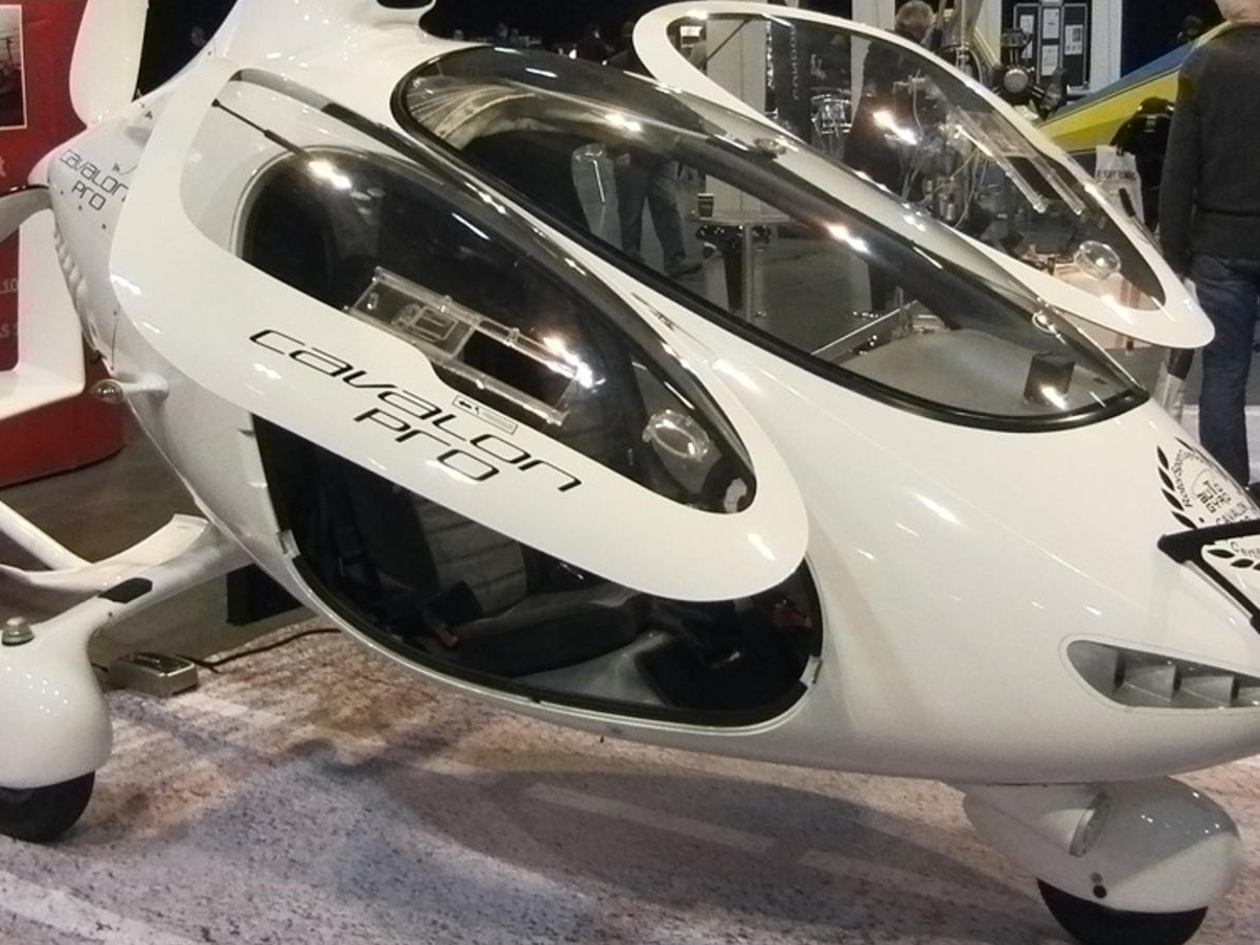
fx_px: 1857
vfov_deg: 28.2
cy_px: 240
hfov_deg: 37.4
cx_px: 539
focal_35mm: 51
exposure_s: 1/60
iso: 320
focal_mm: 4.3
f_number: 3.2
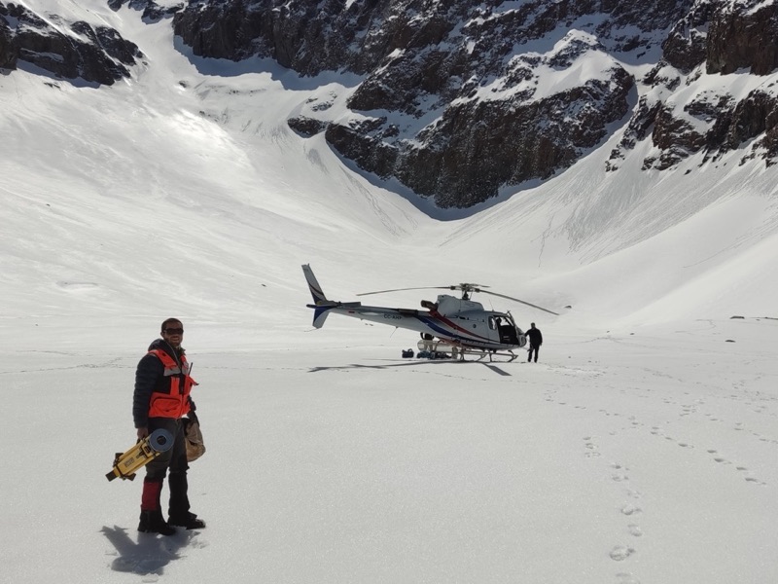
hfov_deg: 69.4
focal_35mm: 25
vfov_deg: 54.9
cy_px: 292
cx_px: 389
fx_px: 562
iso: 50
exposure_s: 1/5727
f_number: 1.79
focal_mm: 4.71
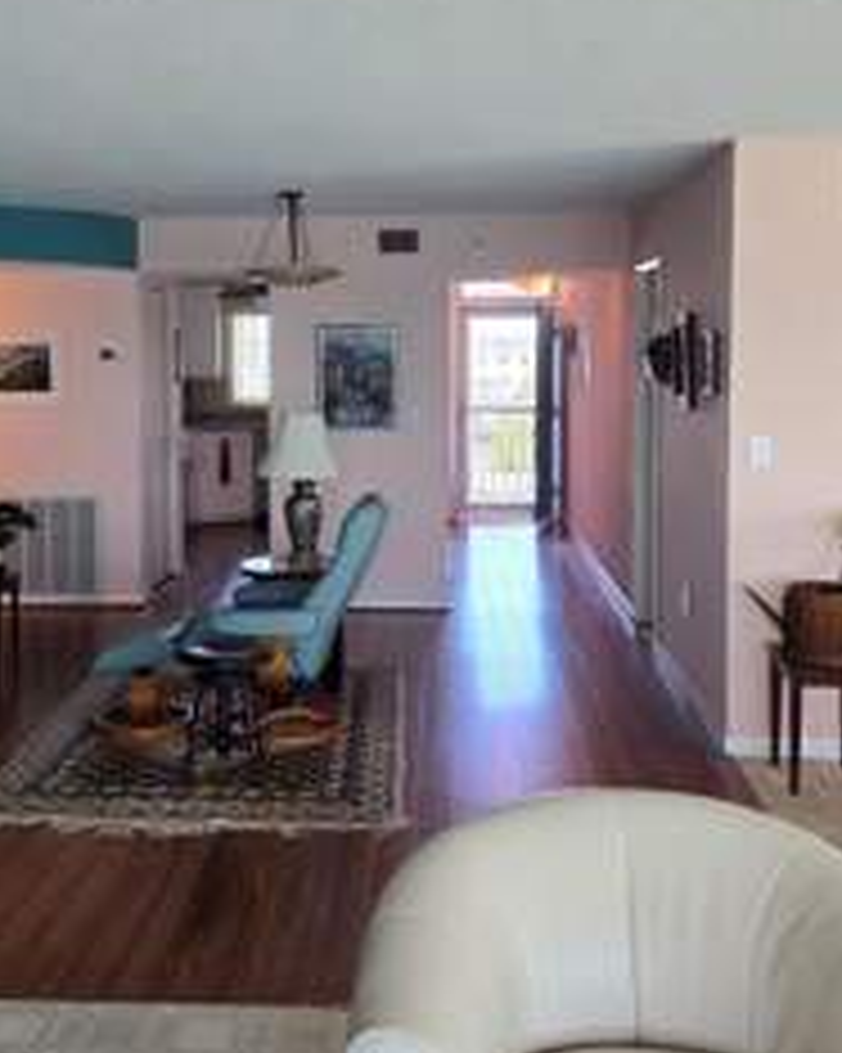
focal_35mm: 46
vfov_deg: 40.3
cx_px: 347
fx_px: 1434
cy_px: 454
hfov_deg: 32.7
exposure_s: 1/180
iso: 125
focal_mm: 6.3
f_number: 1.7
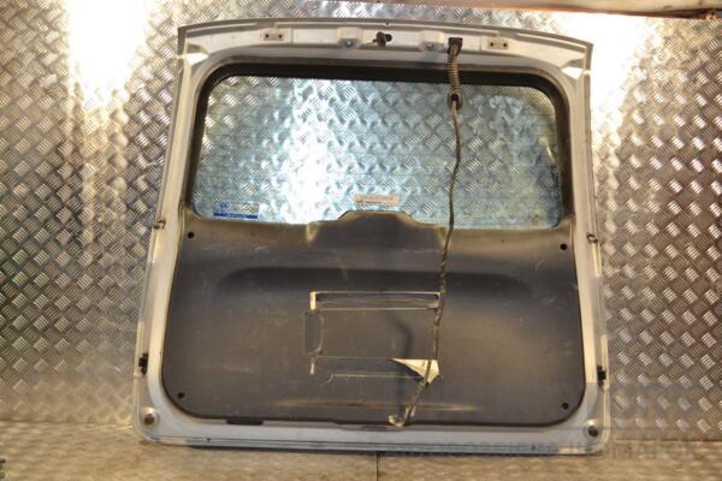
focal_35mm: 48
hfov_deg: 41.1
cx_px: 361
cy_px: 240
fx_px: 963
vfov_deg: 28.1
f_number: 4.8
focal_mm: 32
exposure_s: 1/125
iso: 400
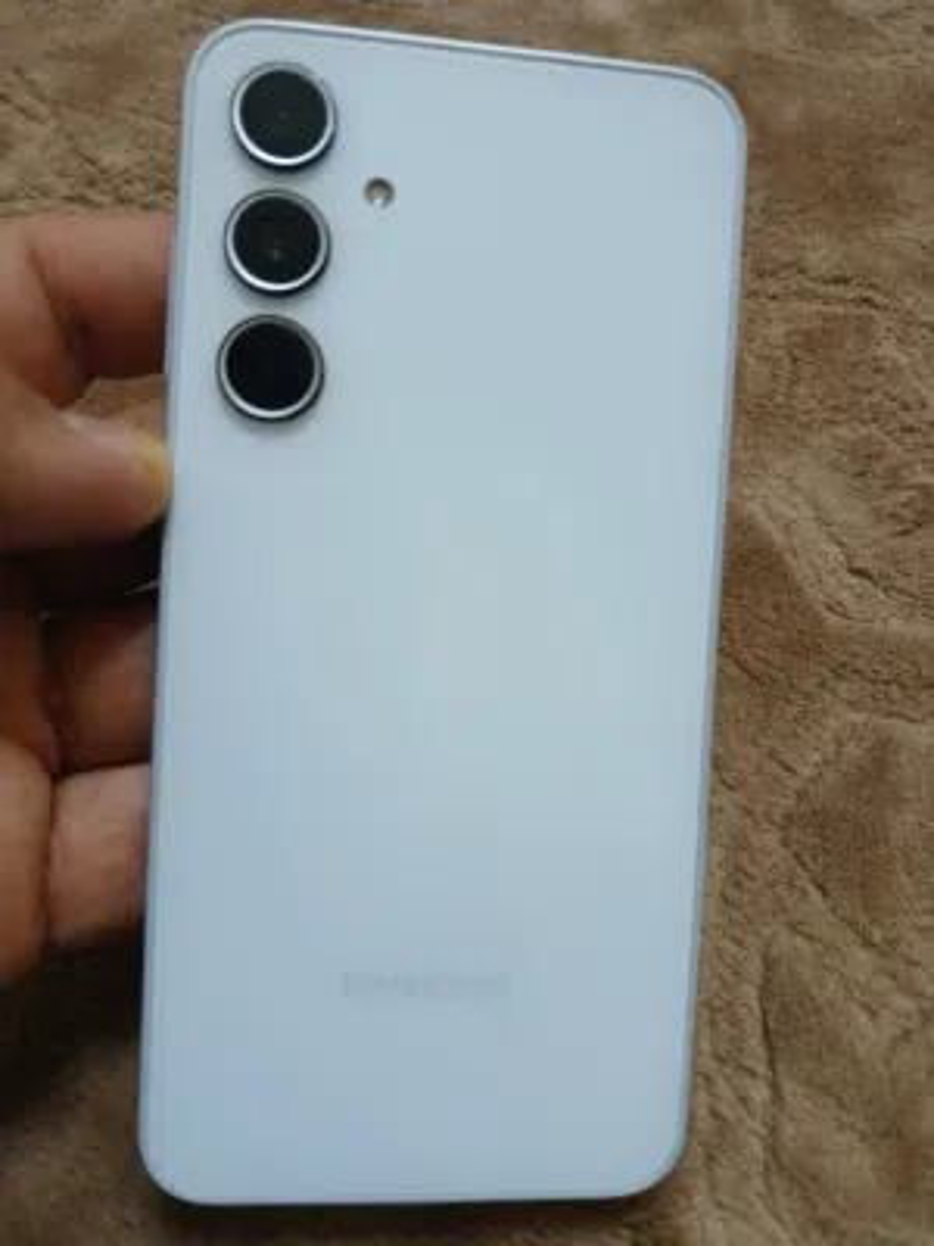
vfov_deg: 65.3
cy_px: 623
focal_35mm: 27
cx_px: 467
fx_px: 971
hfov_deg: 51.4
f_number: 1.8
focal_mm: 3.98
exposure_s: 1/20
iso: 640
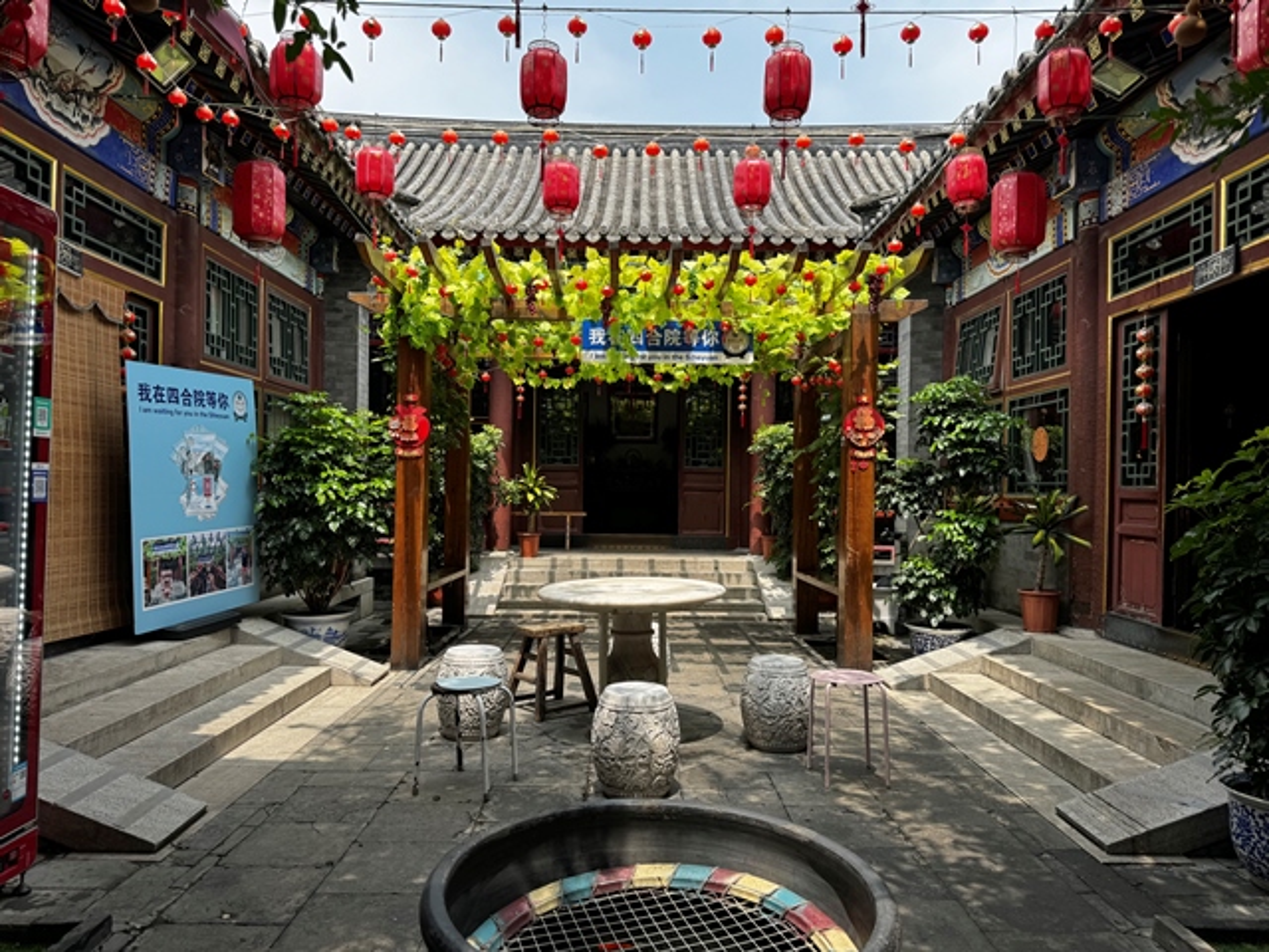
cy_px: 476
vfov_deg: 56.8
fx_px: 880
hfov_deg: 71.6
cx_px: 634
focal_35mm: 24
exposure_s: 1/1261
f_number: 1.78
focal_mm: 6.76
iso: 80
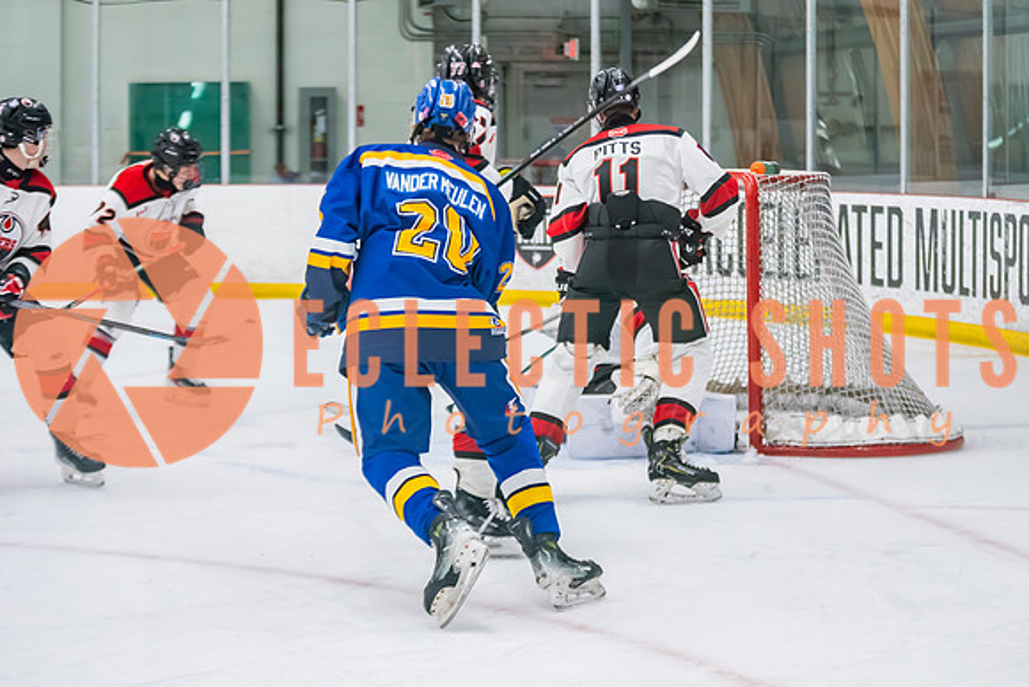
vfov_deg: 14.7
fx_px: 2663
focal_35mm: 93
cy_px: 318
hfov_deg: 21.8
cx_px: 662
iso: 3200
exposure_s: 1/640
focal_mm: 70
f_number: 2.8
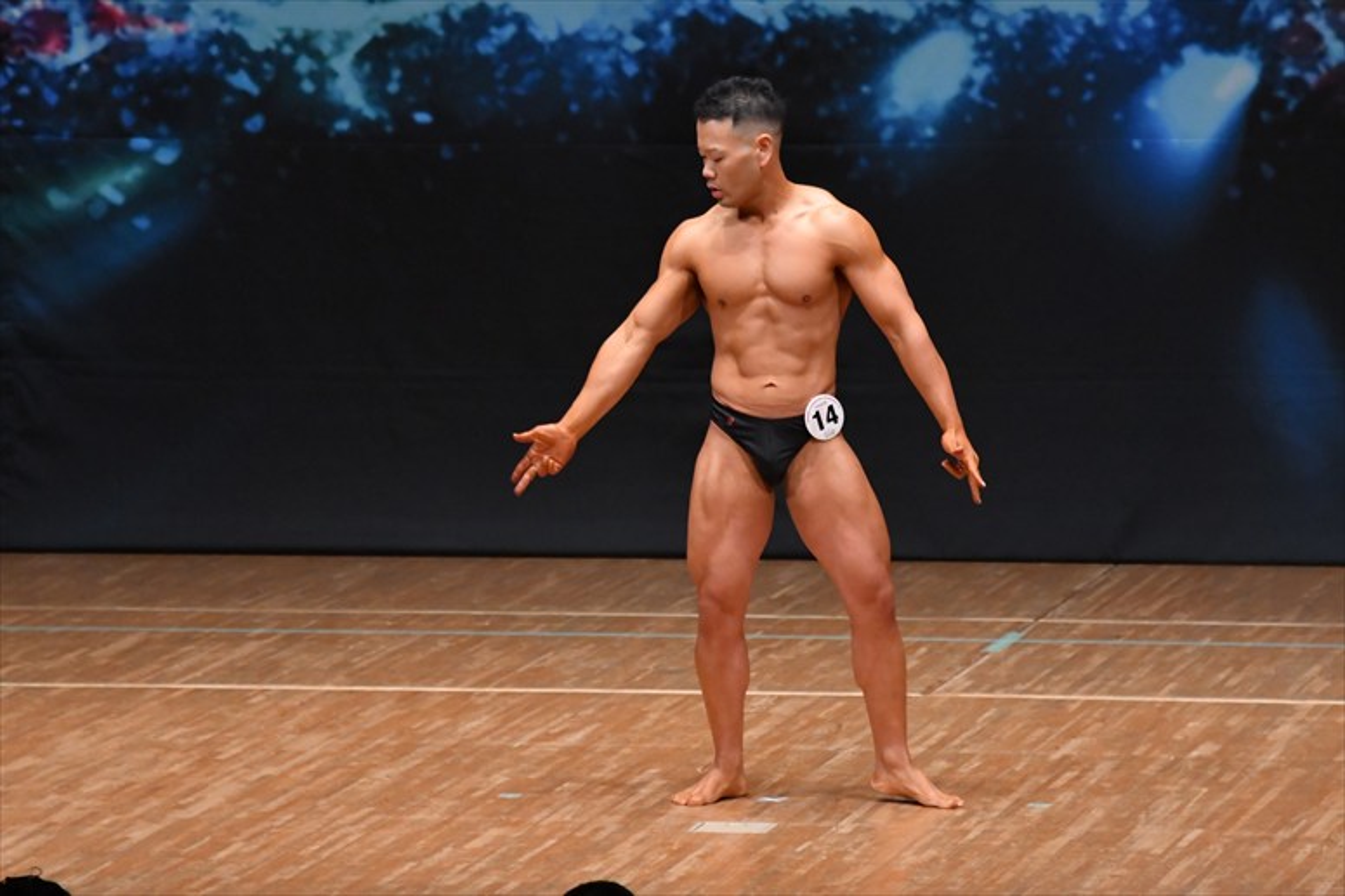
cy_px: 448
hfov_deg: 7.2
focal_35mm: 285
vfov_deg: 4.8
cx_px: 672
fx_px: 10643
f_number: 5.6
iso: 5000
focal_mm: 190
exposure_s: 1/400
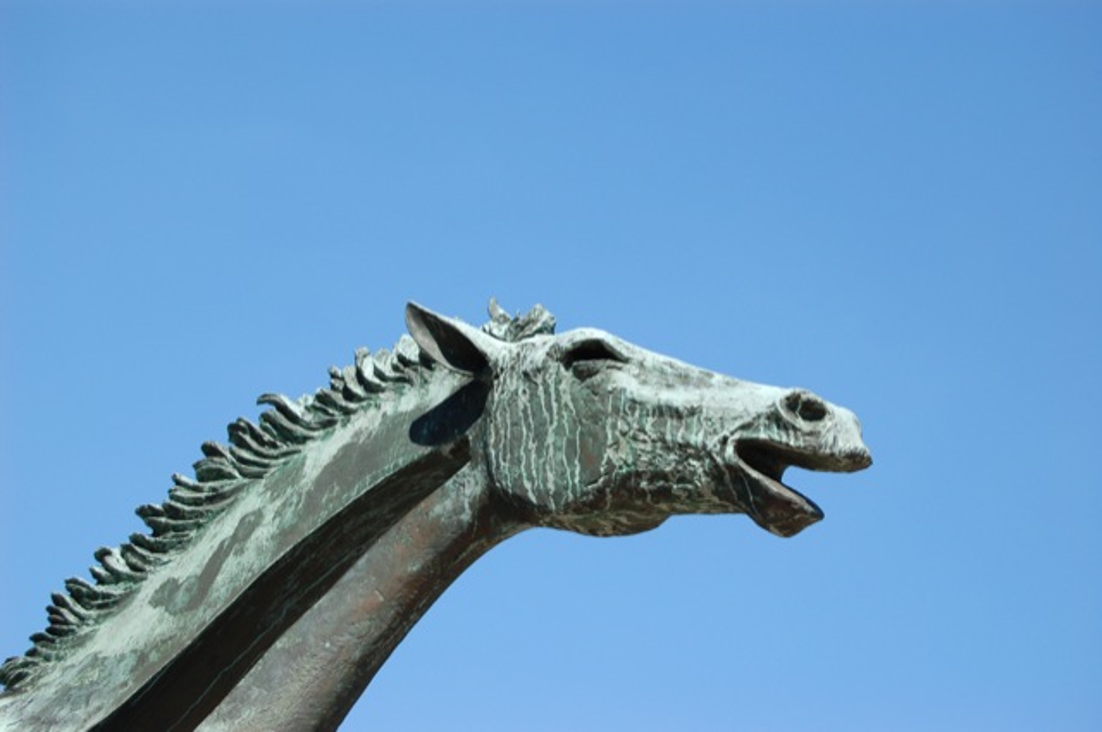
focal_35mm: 82
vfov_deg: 16.5
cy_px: 366
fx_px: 2522
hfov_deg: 24.6
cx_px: 551
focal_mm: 55
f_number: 8
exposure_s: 1/250
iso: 200
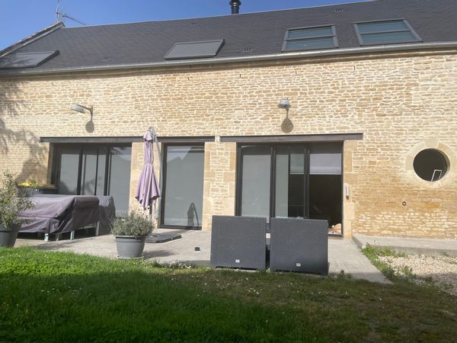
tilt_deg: +5.7
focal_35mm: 26
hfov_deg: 67.3
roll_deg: -1.1
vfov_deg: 53.1
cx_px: 228
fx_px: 343
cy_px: 172
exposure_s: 1/5291
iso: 32
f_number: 1.6
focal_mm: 4.2
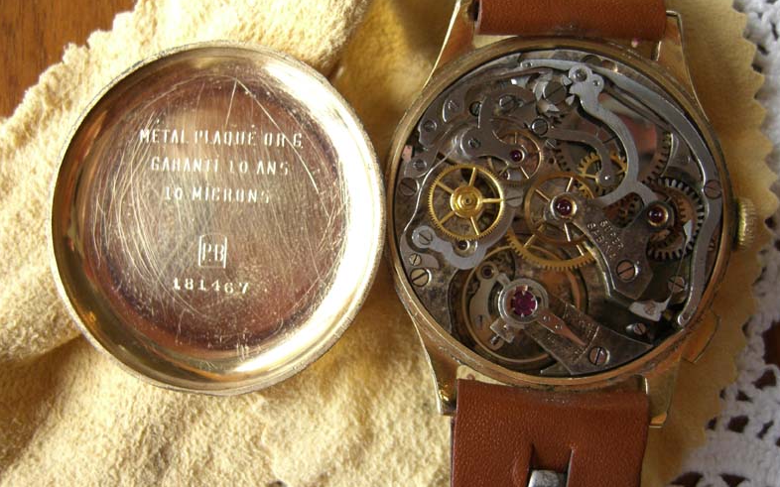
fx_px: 871
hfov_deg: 48.2
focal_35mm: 41
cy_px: 263
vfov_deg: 31.2
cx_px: 396
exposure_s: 1/100
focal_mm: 7.9
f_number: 2.8
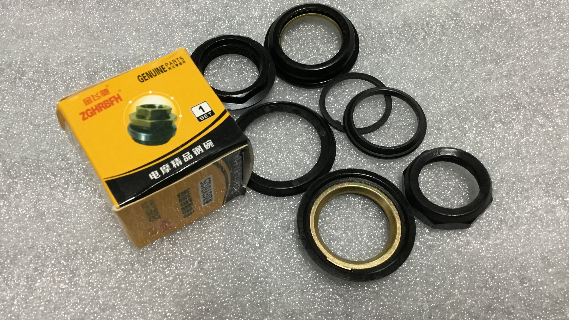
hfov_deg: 58.0
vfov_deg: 34.6
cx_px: 285
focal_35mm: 34
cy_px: 151
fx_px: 513
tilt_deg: -59.2
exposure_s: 1/33
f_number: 2.4
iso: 160
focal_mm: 3.3
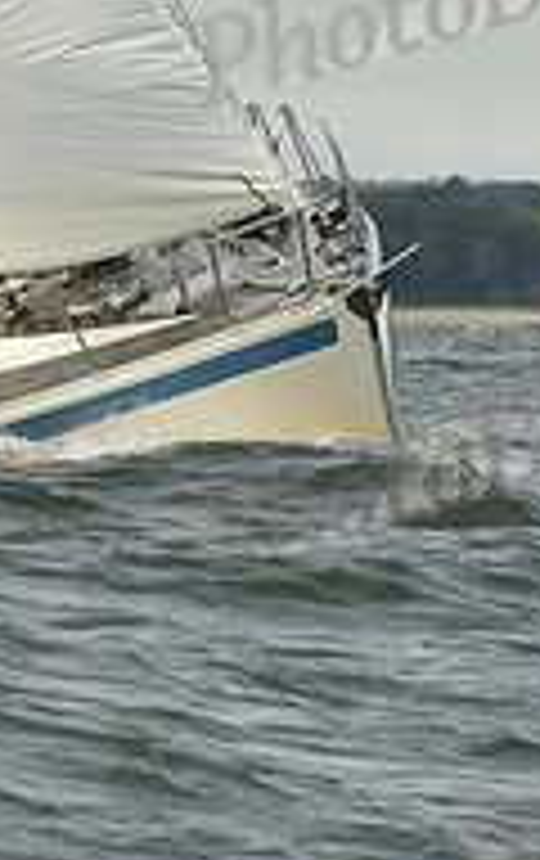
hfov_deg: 2.1
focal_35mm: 618
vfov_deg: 3.4
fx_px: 14497
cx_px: -36
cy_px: 286
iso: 250
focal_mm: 200
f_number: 8
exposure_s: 1/800
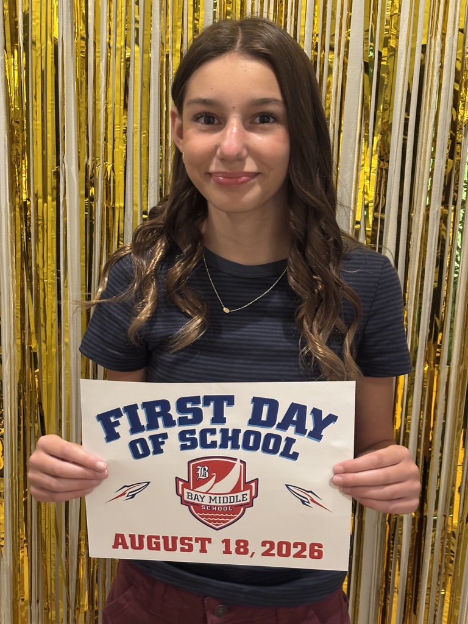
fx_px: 937
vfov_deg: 36.8
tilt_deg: -14.0
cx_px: 234
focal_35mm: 52
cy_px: 312
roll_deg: -2.9
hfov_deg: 28.0
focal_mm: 5.96
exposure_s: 1/30
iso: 320
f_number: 1.6
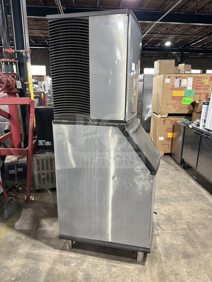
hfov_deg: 56.8
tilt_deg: -10.9
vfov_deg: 71.6
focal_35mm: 24
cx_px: 106
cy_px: 141
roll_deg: -1.6
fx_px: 196
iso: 400
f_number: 1.78
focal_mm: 6.86
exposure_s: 1/60
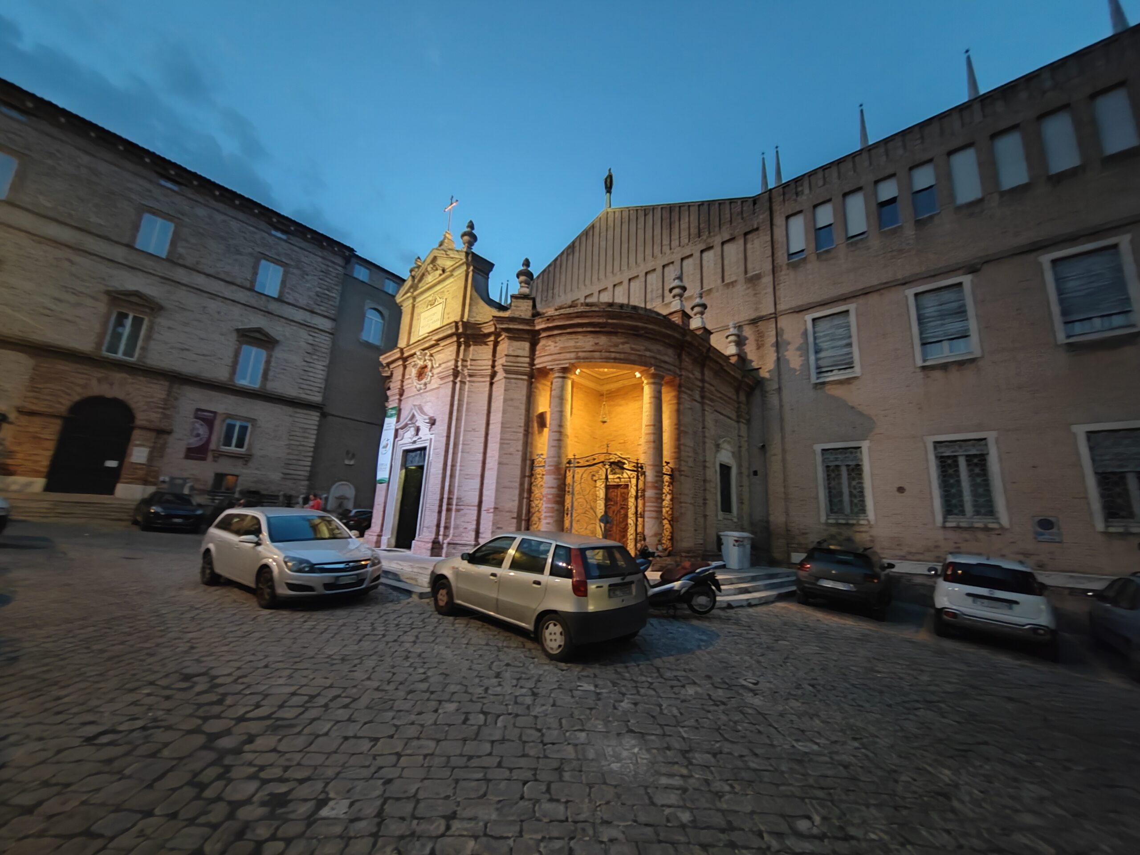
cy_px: 428
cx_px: 570
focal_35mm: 13
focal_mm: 2.16
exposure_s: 1/13
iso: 2500
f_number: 2.2
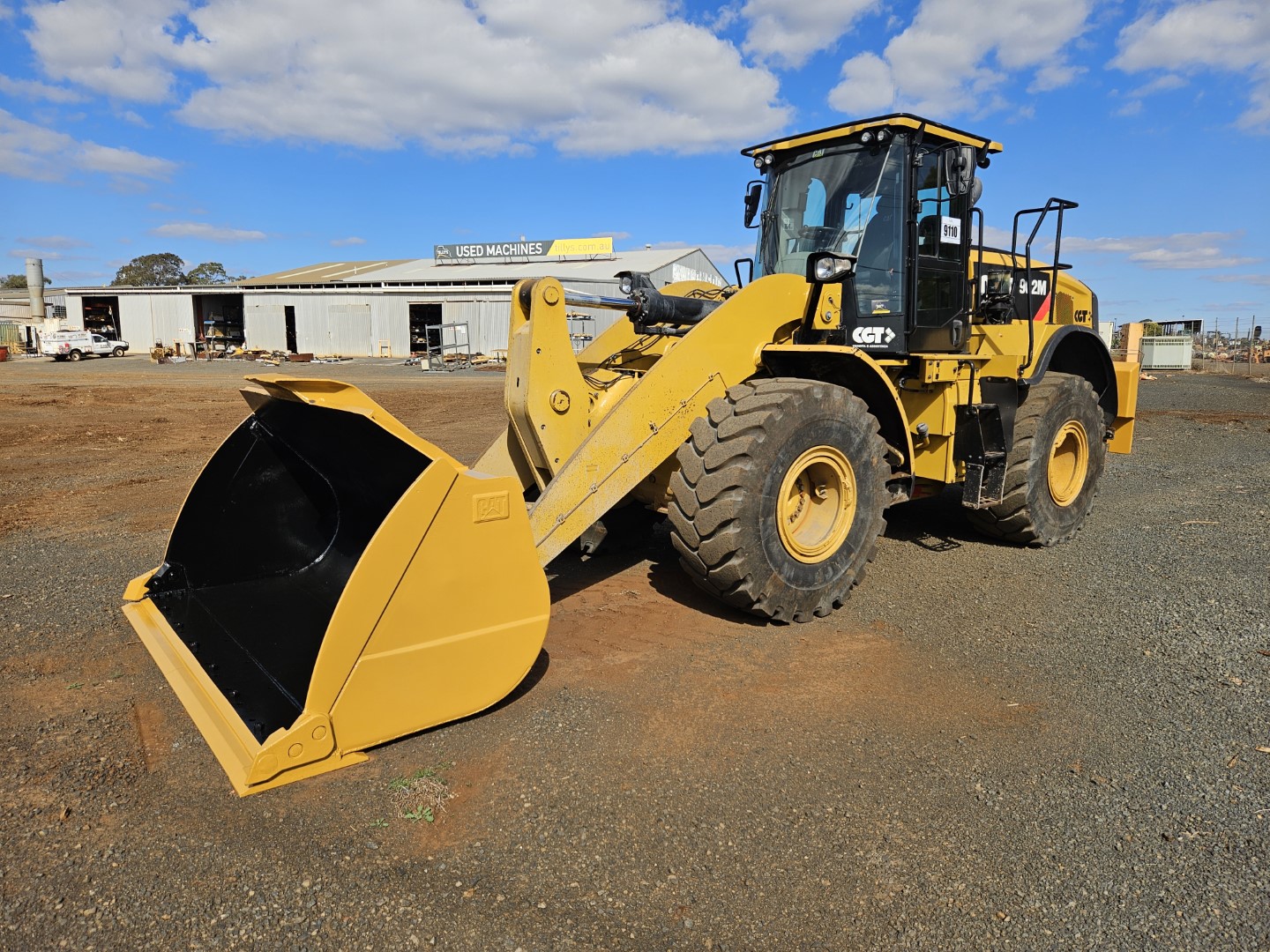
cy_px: 476
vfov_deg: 58.9
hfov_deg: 73.9
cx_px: 635
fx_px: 844
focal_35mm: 23
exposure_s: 1/2391
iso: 25
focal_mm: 5.4
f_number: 1.8
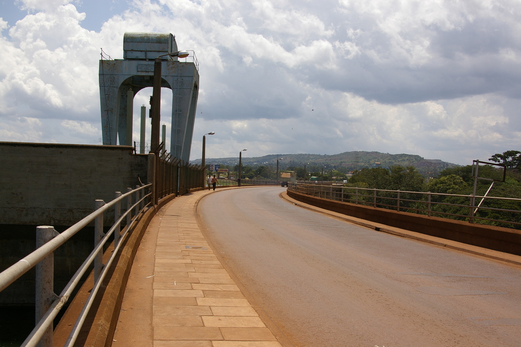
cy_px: 174
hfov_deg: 53.2
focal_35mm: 36
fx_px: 521
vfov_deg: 36.8
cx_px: 260
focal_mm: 24
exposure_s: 1/500
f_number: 9.5
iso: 200
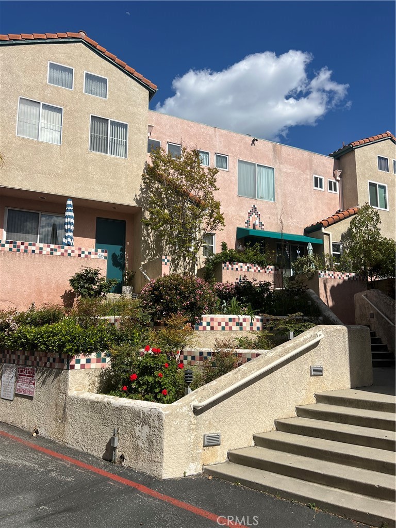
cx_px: 198
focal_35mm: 26
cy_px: 264
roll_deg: +0.1
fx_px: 397
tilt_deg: +9.2
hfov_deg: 53.1
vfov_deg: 67.3
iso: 50
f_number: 1.5
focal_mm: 5.7
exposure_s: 1/7463
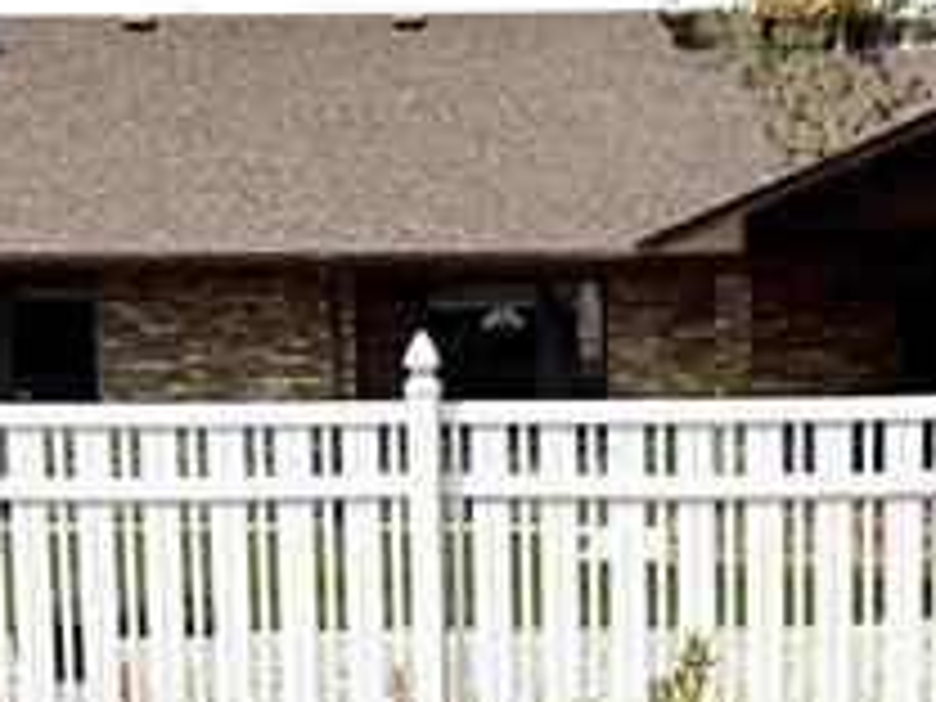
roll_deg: +0.6
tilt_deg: -9.7
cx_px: 608
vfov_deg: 12.2
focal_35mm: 118
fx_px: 3191
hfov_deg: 16.7
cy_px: 878
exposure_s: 1/5714
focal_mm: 6.76
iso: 80
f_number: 1.78
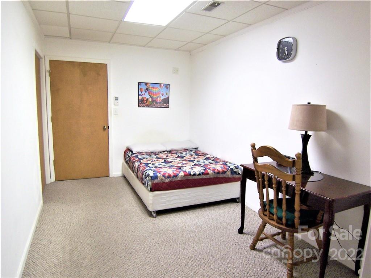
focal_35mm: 23
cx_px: 186
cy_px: 139
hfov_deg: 73.9
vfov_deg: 58.9
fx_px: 247
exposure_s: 1/30
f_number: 2.8
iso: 125
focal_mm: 3.8
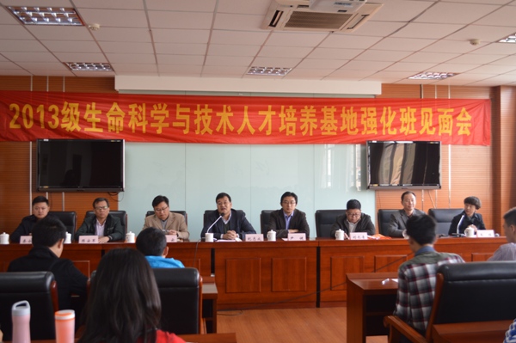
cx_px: 258
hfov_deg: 49.6
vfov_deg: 34.2
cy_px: 172
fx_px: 559
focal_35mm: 39
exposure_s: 1/15
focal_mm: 26
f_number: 4.2
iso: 200
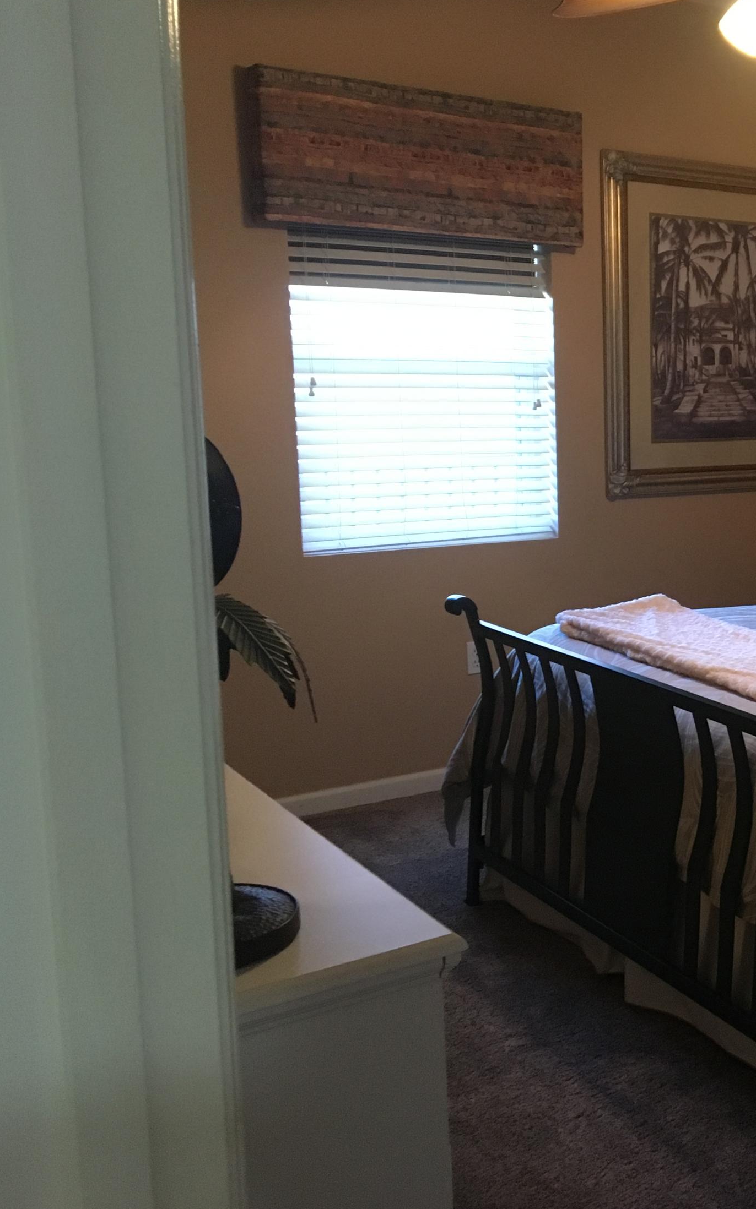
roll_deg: +0.0
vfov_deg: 47.2
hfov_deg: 27.9
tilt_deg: -8.6
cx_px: 824
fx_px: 1385
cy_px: 595
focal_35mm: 42
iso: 200
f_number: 2.2
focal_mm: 4.15
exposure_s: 1/30
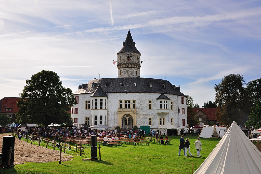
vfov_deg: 35.4
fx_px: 272
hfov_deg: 51.3
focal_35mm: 38
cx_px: 130
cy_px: 87
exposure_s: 1/400
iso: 200
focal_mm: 25
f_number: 11
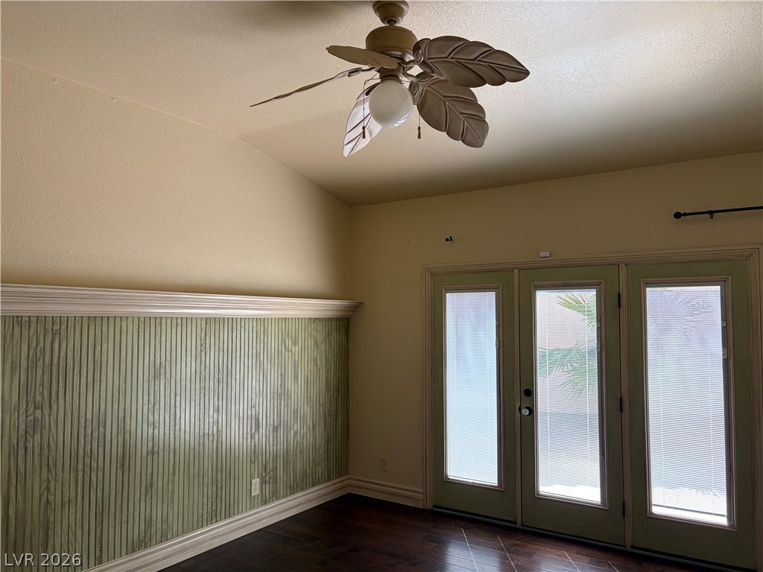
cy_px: 286
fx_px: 573
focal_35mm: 26
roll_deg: -0.2
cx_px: 382
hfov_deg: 67.3
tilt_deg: +3.8
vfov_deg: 53.1
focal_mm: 5.96
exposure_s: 1/190
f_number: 1.6
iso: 64
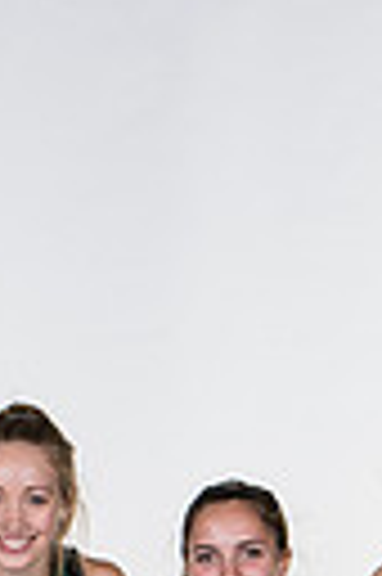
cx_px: 247
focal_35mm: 369
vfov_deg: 5.5
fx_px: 5889
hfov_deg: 3.7
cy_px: 940
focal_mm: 70
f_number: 6.3
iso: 200
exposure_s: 1/160
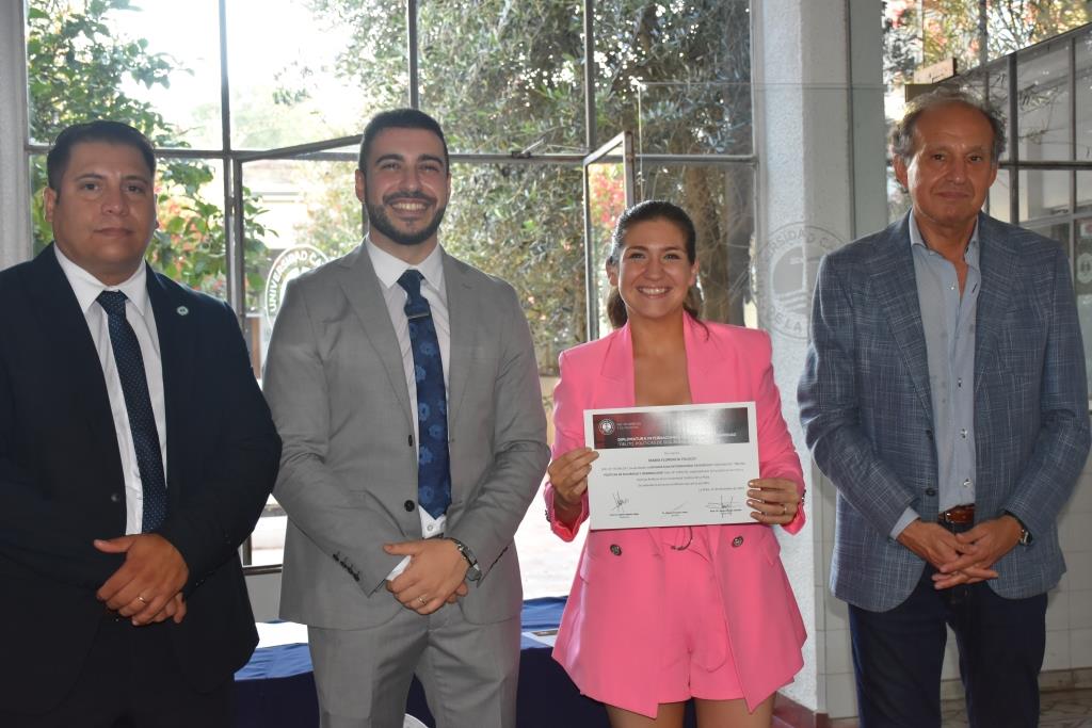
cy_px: 364
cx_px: 546
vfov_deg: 33.0
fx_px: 1229
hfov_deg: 47.9
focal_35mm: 40
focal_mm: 27
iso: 1250
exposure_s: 1/125
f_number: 5.6
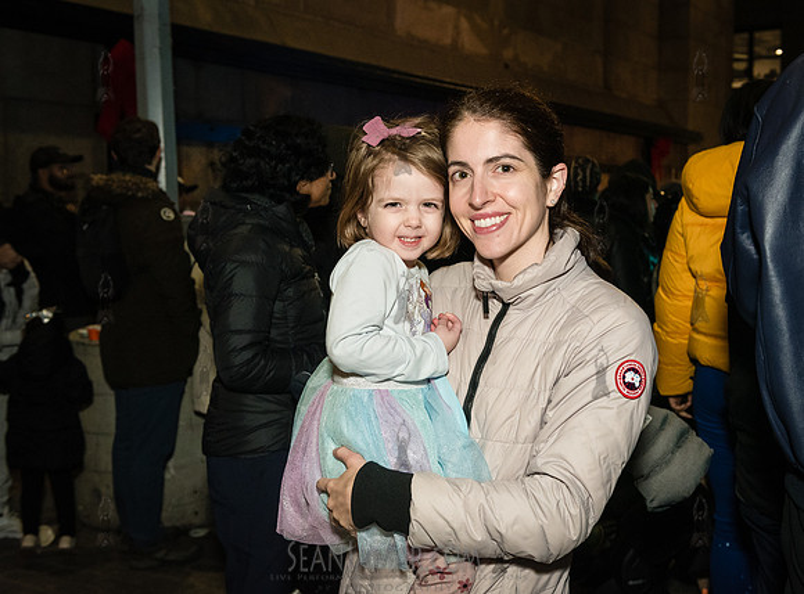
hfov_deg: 44.6
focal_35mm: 42
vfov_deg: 33.8
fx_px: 977
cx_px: 461
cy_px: 286
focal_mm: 38
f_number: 4.5
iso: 4000
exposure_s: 1/160
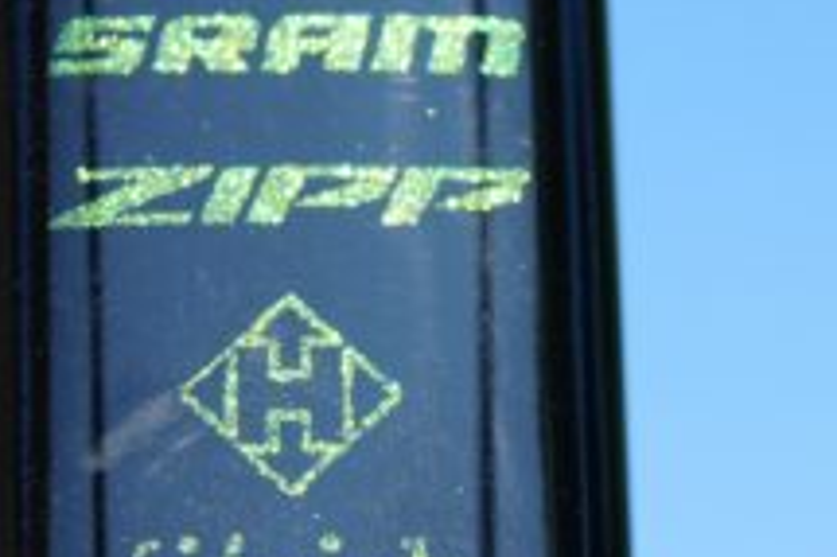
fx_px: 5529
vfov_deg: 5.7
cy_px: 629
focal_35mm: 238
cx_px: 619
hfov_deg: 8.6
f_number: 7.1
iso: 100
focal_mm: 50
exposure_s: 1/160
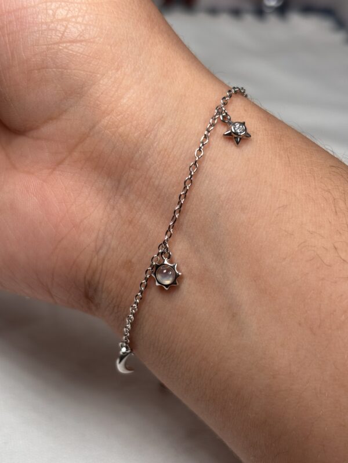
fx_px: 697
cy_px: 232
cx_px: 174
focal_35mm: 52
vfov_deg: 36.8
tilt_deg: -40.5
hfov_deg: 28.0
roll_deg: -7.6
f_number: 1.6
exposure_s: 1/223
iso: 32
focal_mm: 5.96
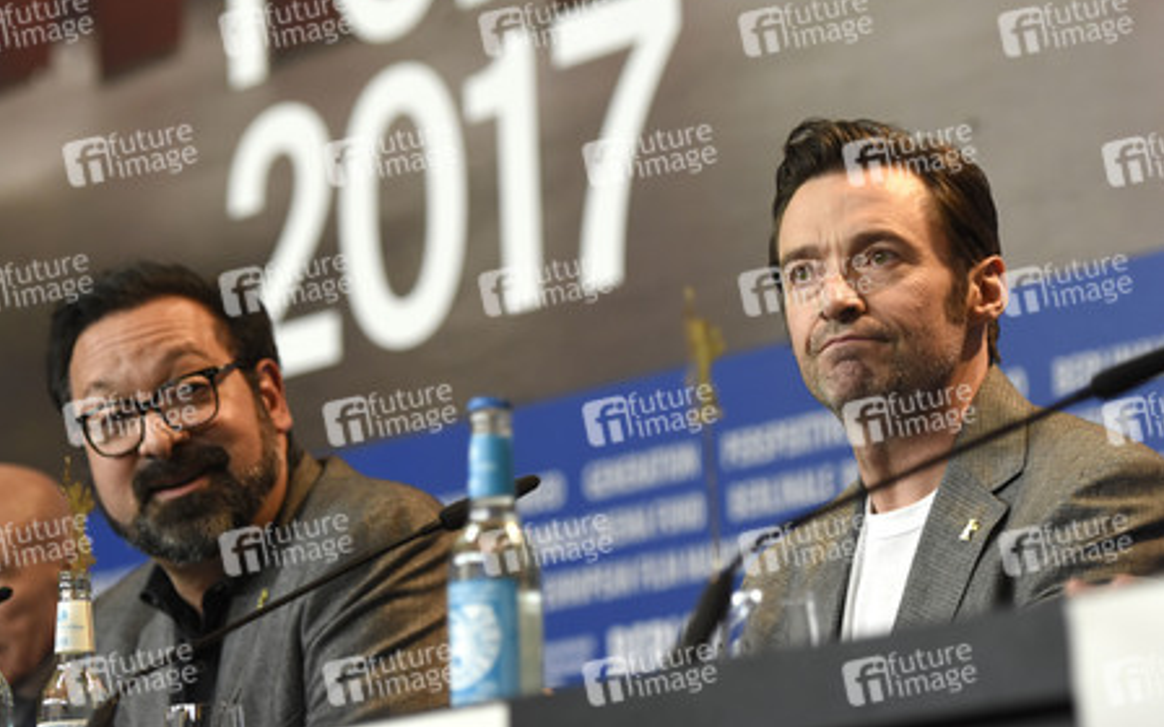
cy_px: 351
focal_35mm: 162
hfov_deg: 13.0
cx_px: 581
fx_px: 5124
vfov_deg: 8.1
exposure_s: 1/500
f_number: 3.2
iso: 1250
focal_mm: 105
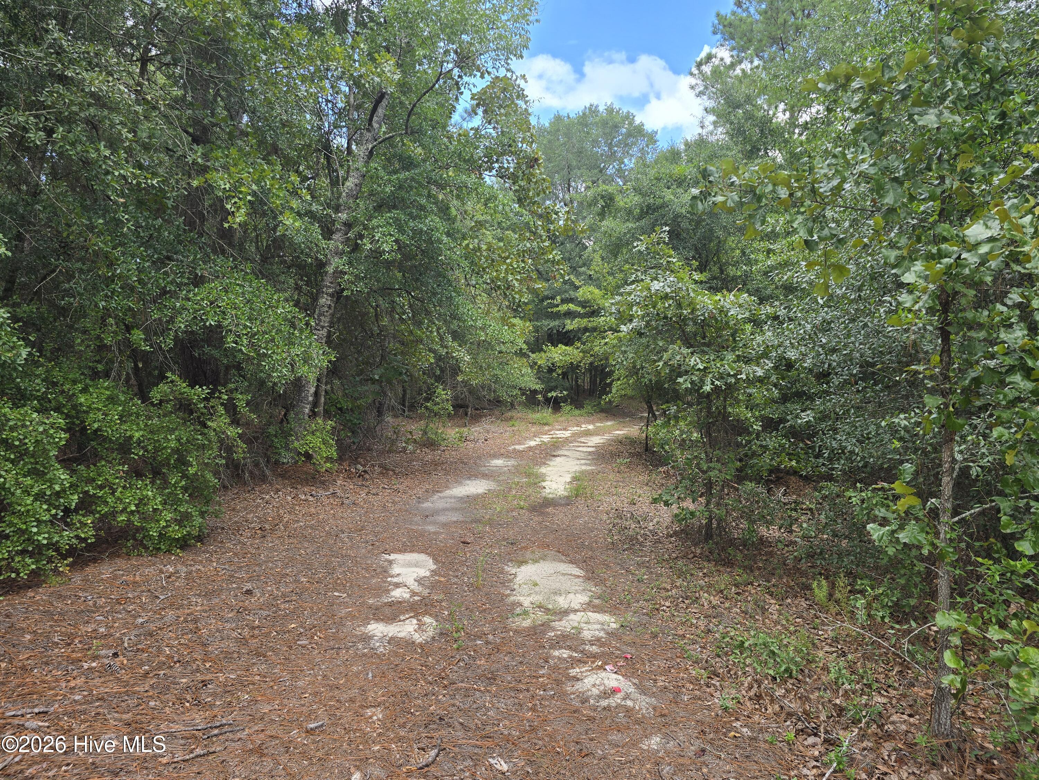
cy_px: 390
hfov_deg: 73.9
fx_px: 690
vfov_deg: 58.9
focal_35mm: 23
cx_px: 520
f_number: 1.7
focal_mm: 6.3
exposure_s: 1/189
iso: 12
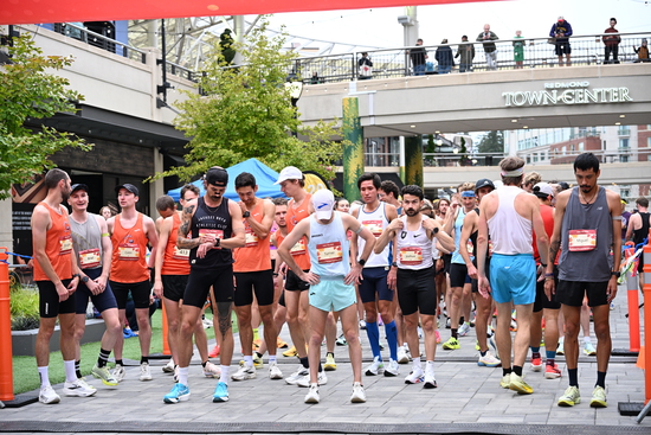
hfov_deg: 32.4
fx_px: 1121
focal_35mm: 62
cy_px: 218
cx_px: 326
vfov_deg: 21.9
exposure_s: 1/640
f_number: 4
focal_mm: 62
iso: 2000
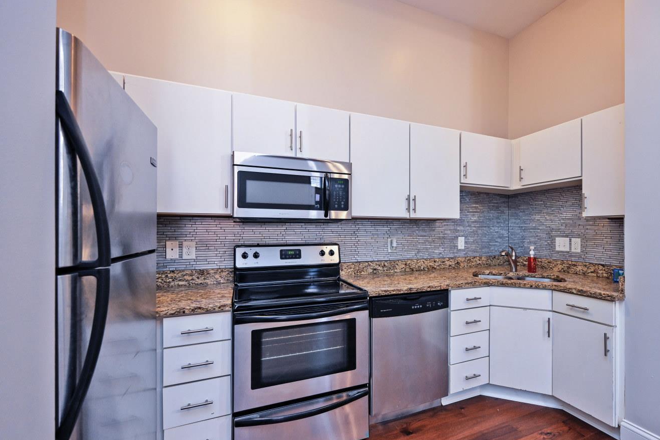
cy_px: 226
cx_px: 368
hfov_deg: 96.3
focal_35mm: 16
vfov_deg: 73.7
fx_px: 293
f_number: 4
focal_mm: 14
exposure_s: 1/60
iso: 640
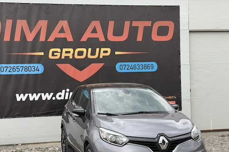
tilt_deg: -1.1
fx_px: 375
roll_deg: +2.2
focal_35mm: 59
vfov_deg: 22.9
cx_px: 96
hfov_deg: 33.9
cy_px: 98
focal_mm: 6.76
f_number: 1.78
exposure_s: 1/962
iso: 80
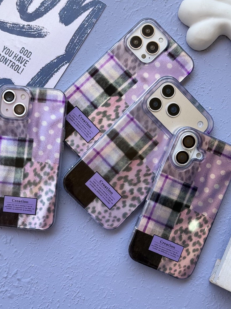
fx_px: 472
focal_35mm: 53
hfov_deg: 27.5
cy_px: 144
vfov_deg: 36.2
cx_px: 107
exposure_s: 1/699
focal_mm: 6.76
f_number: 1.78
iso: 64
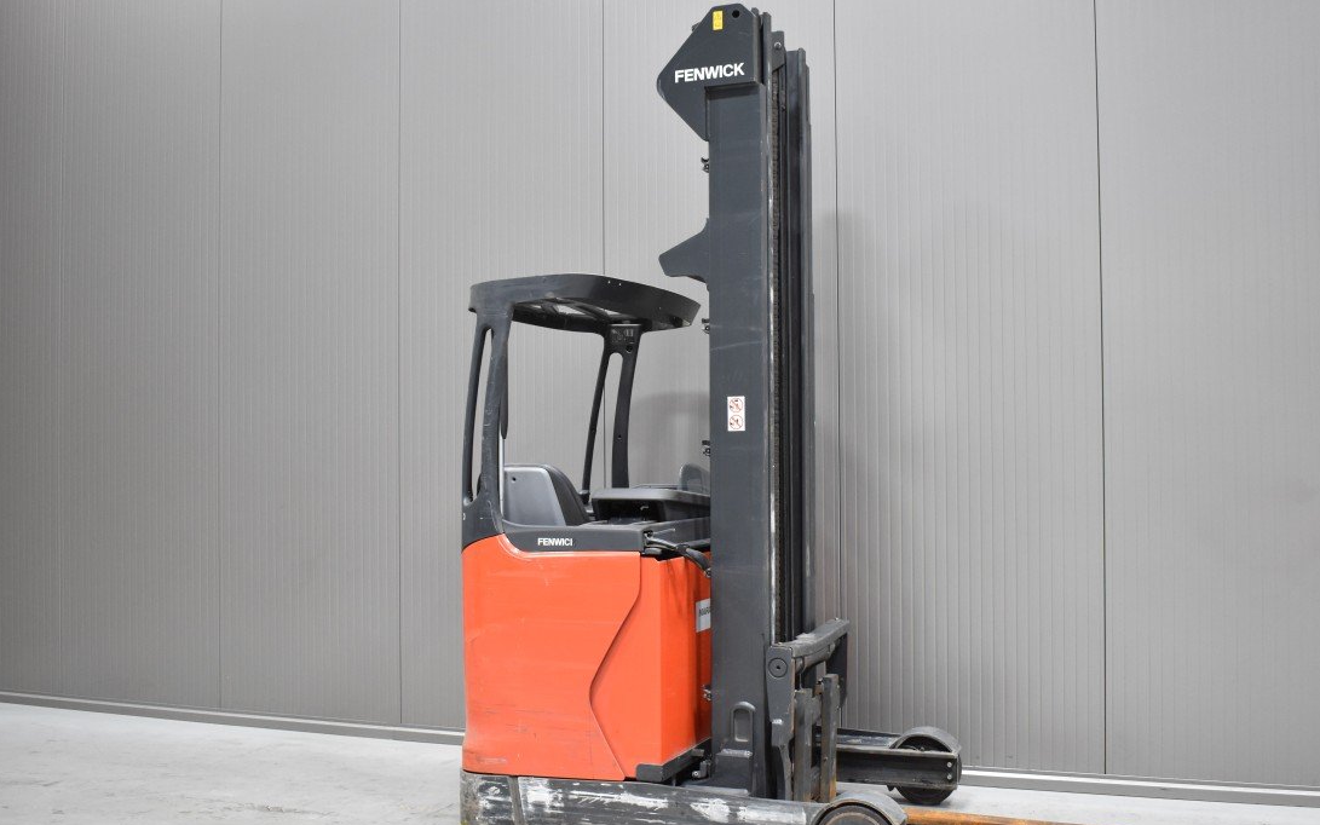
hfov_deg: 52.7
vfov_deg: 34.4
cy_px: 443
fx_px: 1331
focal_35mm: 37
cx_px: 699
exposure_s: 1/40
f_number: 4.5
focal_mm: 22
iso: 1250
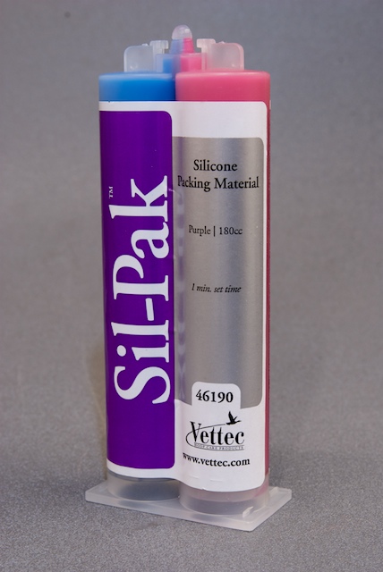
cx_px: 192
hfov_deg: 19.0
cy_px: 286
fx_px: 1146
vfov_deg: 28.0
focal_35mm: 72
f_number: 11
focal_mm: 48
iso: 320
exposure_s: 1/1.3
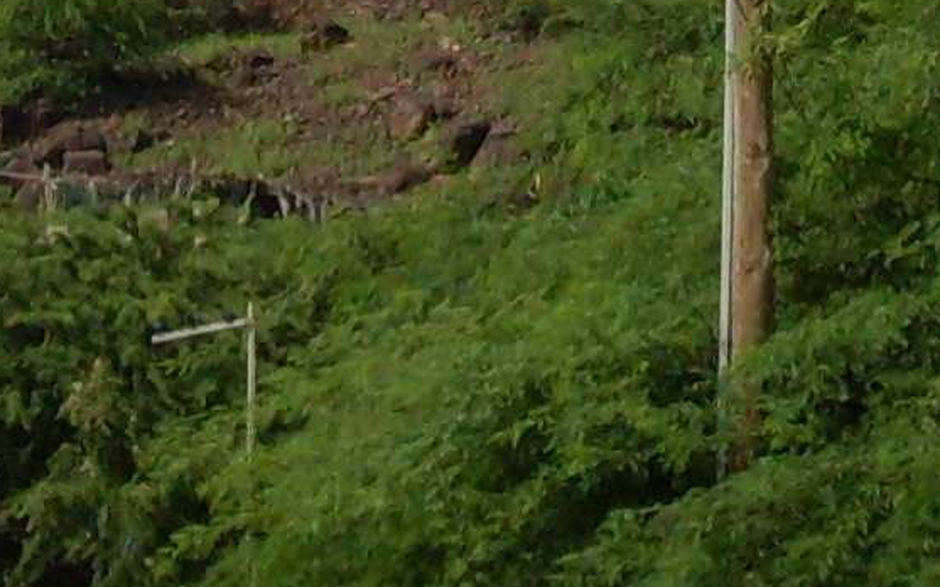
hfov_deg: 4.8
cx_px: 800
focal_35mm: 441
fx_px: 11296
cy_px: -845
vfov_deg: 2.9
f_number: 3.7
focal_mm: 11.7
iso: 80
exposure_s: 1/1500
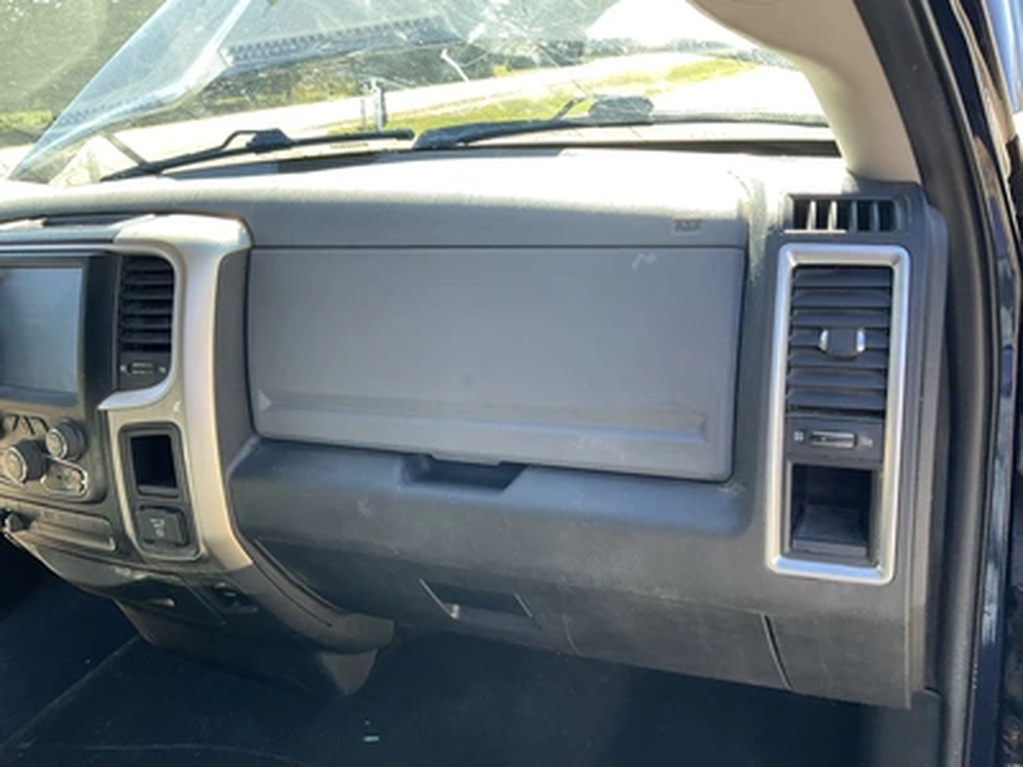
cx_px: 512
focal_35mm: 29
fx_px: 857
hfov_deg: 61.7
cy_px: 384
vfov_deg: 48.2
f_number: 1.8
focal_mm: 3
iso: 50
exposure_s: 1/122
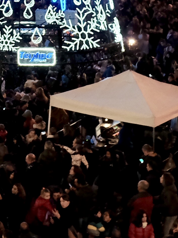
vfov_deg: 14.0
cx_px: -67
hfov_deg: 10.8
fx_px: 919
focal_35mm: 134
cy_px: -92
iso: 2000
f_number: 2.8
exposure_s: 1/60
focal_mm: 18
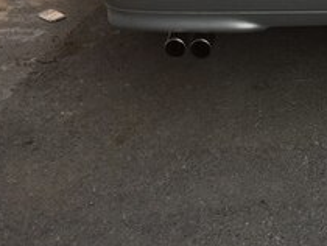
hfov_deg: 20.1
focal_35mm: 91
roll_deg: -0.3
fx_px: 861
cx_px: 397
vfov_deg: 15.5
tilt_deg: -22.3
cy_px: -77
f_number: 2.2
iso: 32
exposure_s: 1/732
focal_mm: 4.15
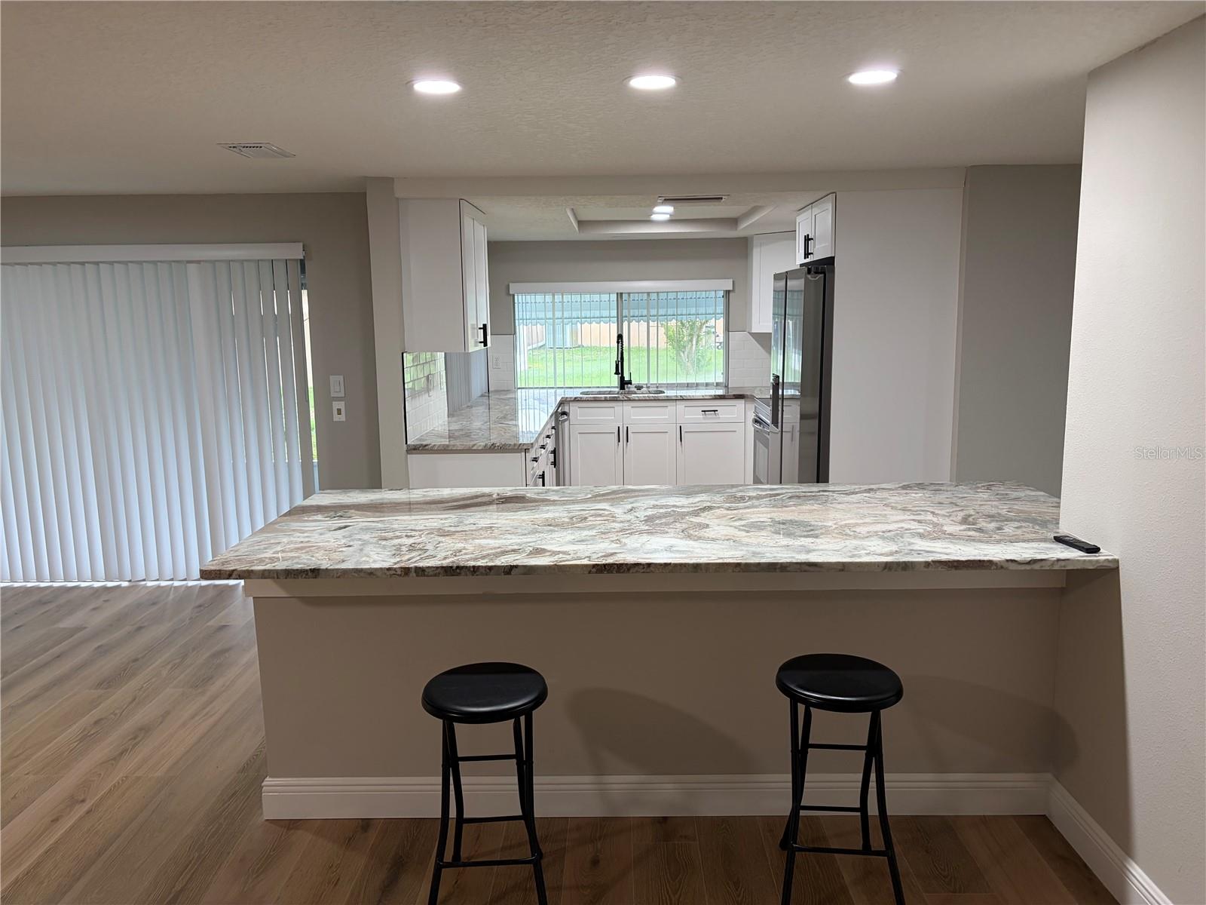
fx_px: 906
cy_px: 452
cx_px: 603
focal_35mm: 26
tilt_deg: -7.8
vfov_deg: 53.1
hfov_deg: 67.3
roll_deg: +0.6
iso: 80
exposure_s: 1/60
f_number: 1.6
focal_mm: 5.96
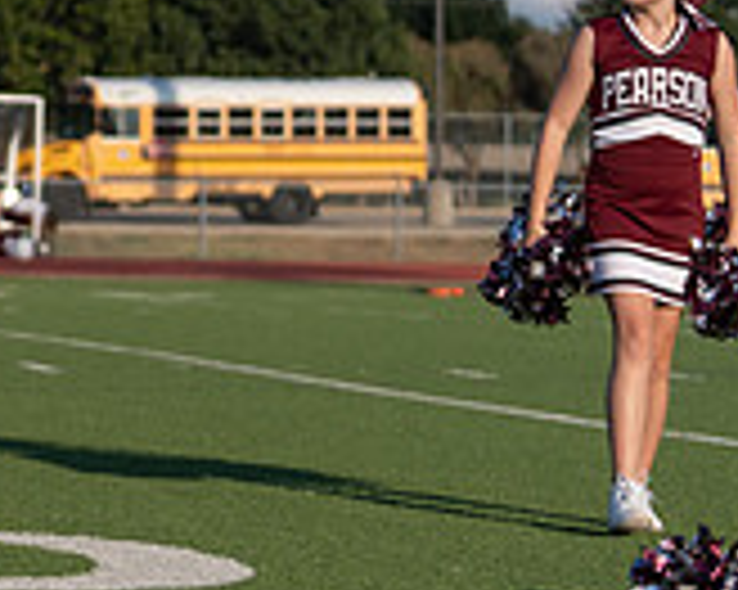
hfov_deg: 8.1
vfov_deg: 6.6
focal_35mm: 233
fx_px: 5086
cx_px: -382
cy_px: -173
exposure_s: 1/2000
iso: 100
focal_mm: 70
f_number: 2.8
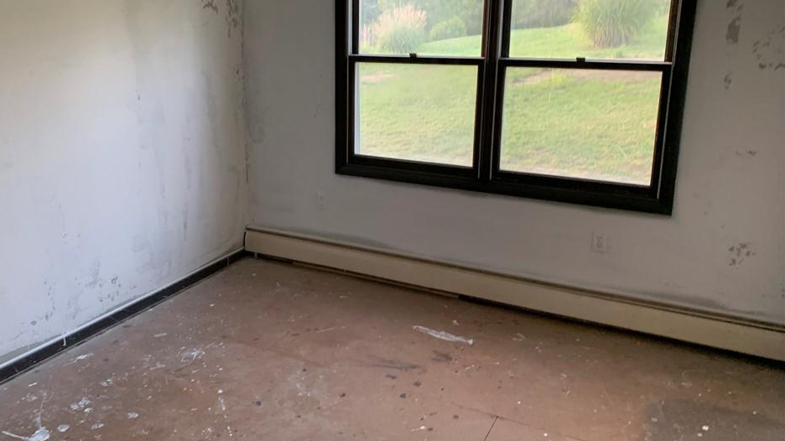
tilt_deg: -9.5
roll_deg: +2.1
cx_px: 356
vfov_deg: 37.6
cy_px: 172
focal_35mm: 31
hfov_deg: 62.5
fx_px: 645
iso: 200
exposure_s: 1/60
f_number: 1.8
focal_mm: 4.25
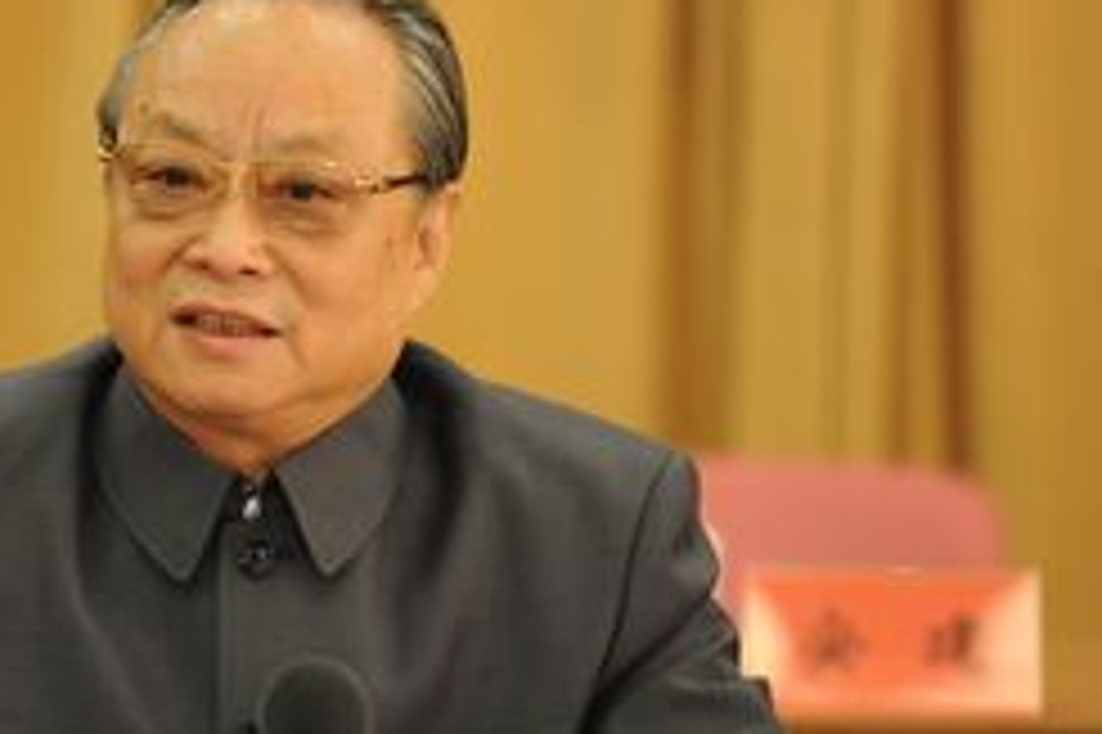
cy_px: 509
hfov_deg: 6.8
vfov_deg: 4.5
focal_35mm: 302
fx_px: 9238
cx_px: 274
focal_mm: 185
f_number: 3.5
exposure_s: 1/100
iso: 1600
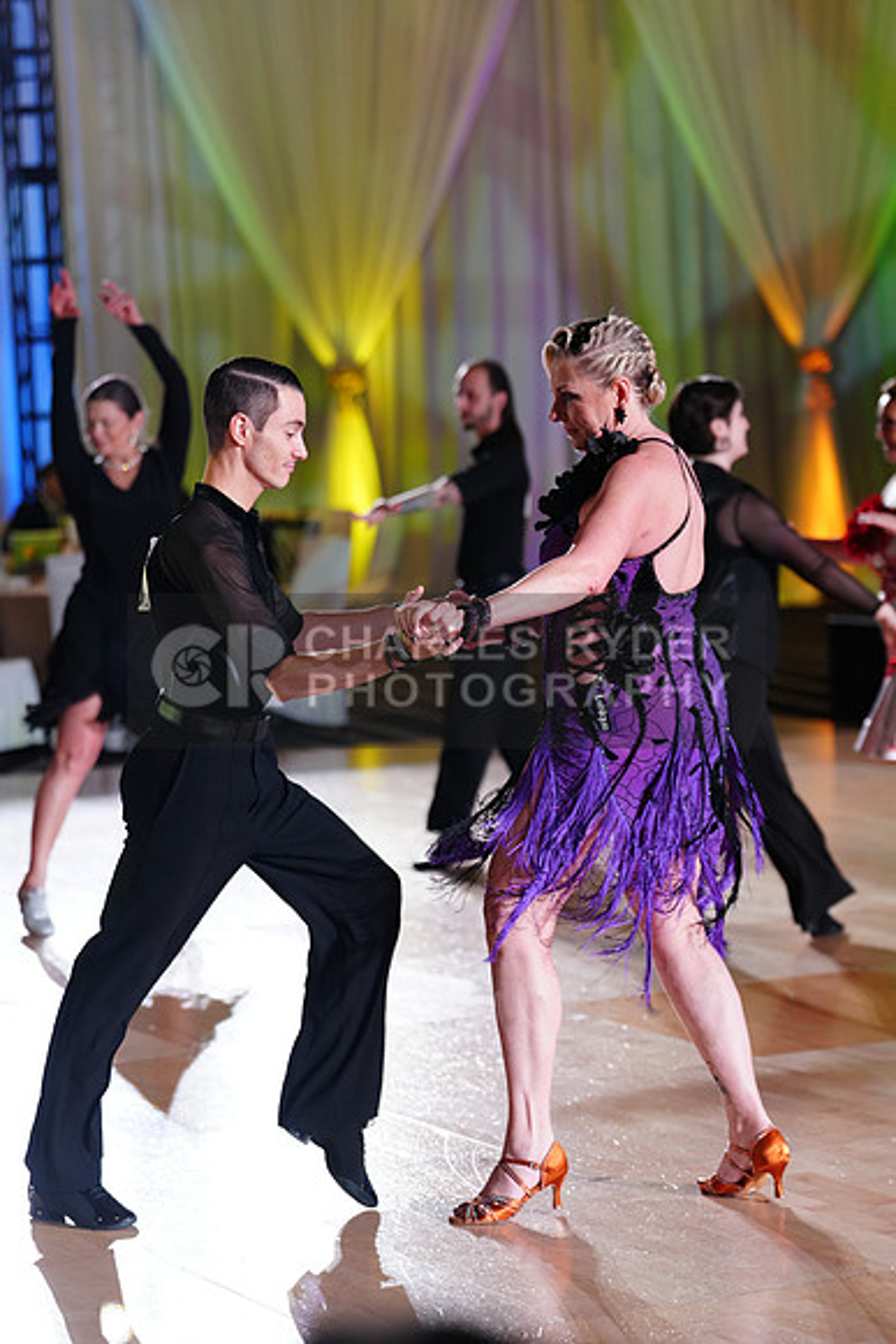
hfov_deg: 13.7
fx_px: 3731
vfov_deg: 20.4
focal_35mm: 100
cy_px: 672
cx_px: 448
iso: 1250
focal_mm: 100
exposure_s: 1/320
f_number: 2.8
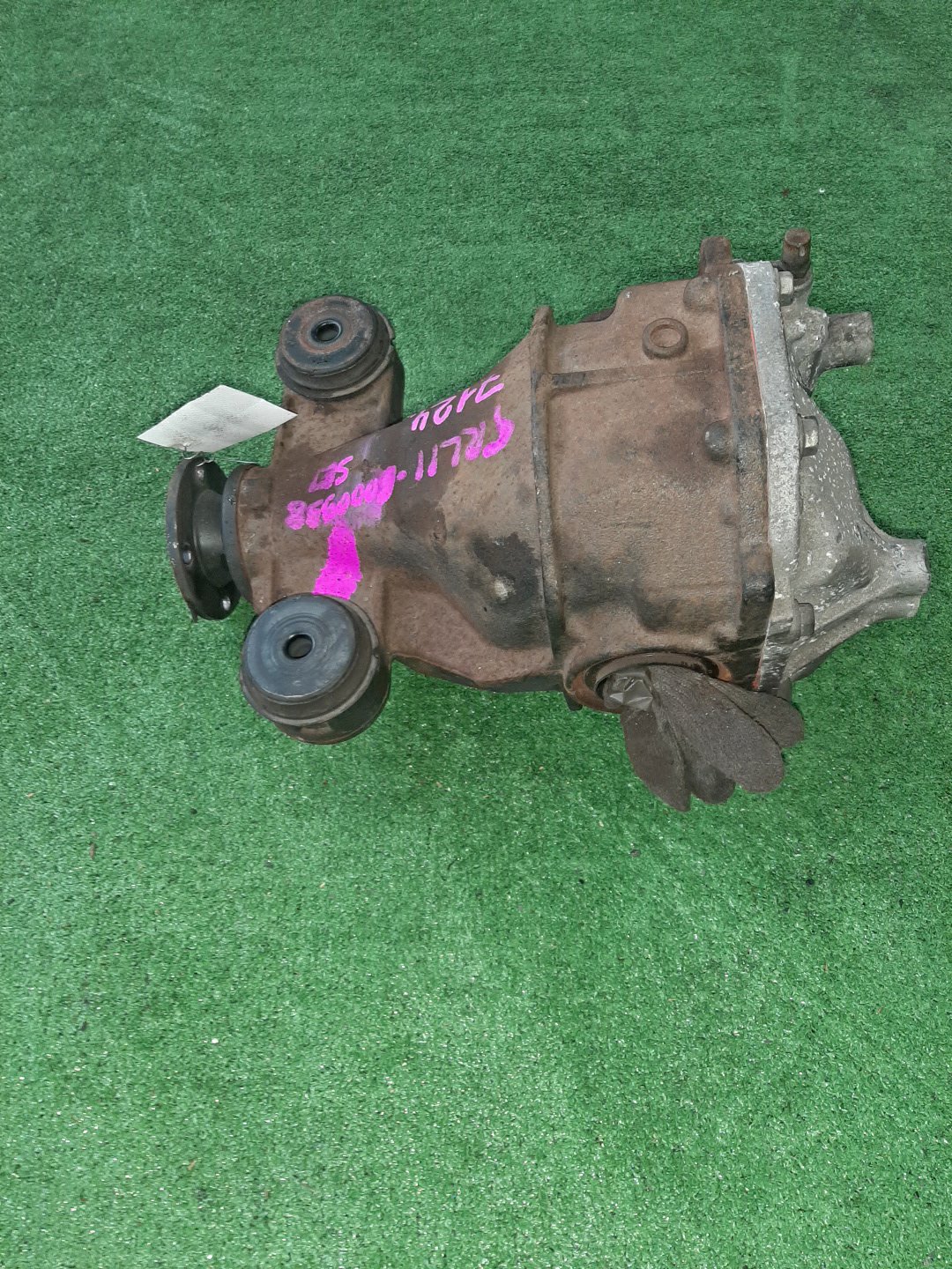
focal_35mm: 26
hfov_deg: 53.1
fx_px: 953
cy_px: 634
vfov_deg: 67.3
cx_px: 476
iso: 169
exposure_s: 1/33
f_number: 1.7
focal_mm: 3.93
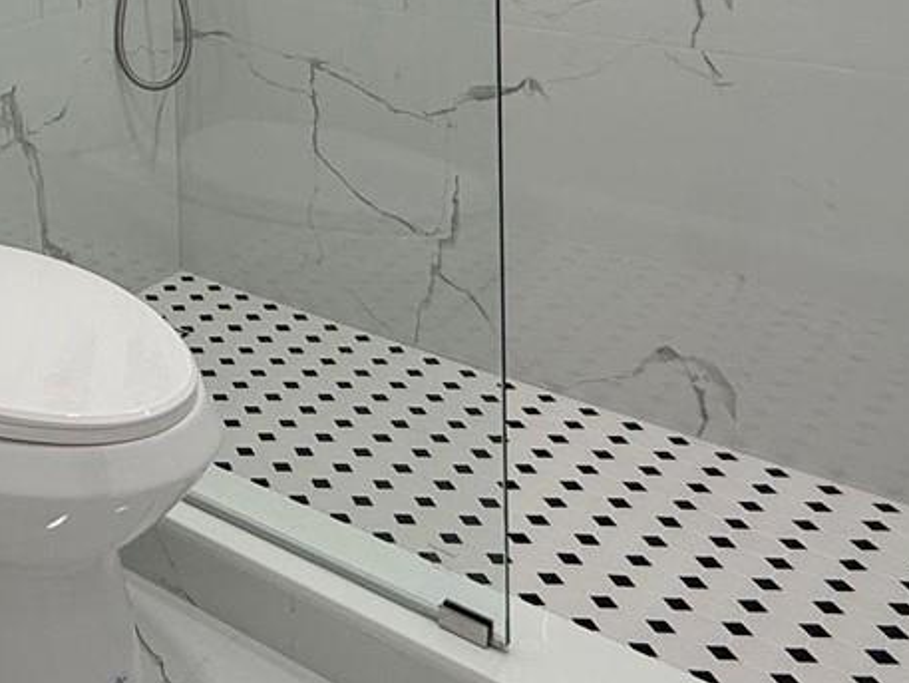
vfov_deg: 25.9
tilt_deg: -0.8
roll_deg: +2.2
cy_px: -175
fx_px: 1287
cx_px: -211
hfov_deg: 31.7
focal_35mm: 49
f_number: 2.2
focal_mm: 2.22
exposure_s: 1/120
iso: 64
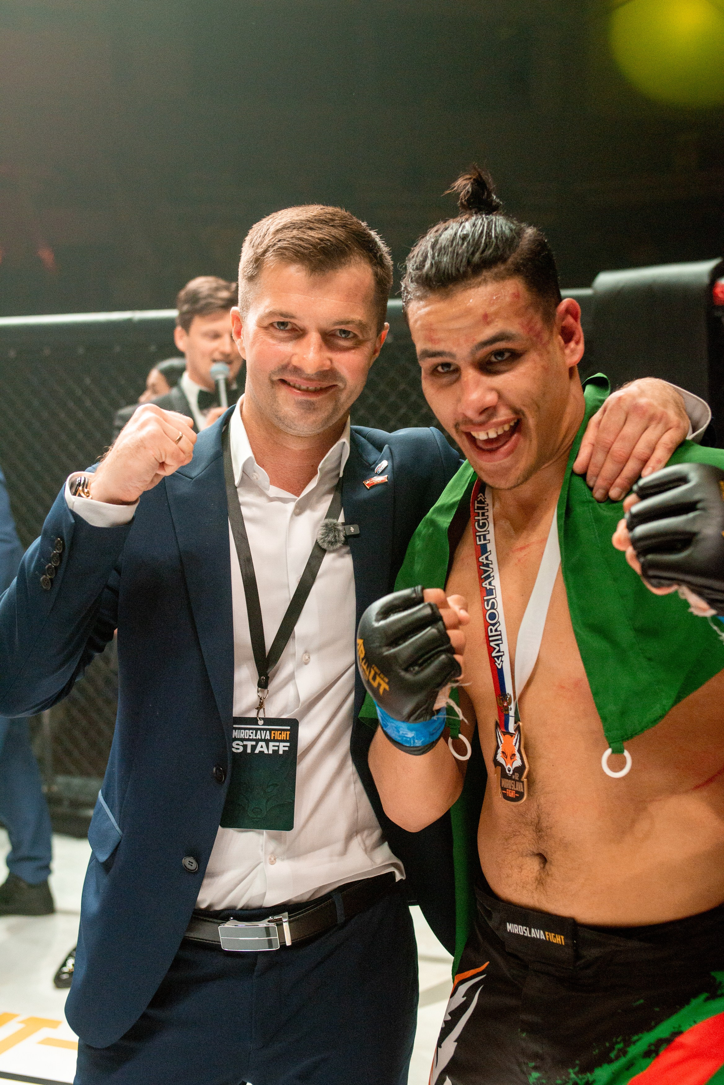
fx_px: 1567
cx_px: 362
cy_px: 542
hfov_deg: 26.0
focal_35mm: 52
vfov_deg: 38.2
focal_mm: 52
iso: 2000
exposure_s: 1/1000
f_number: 4
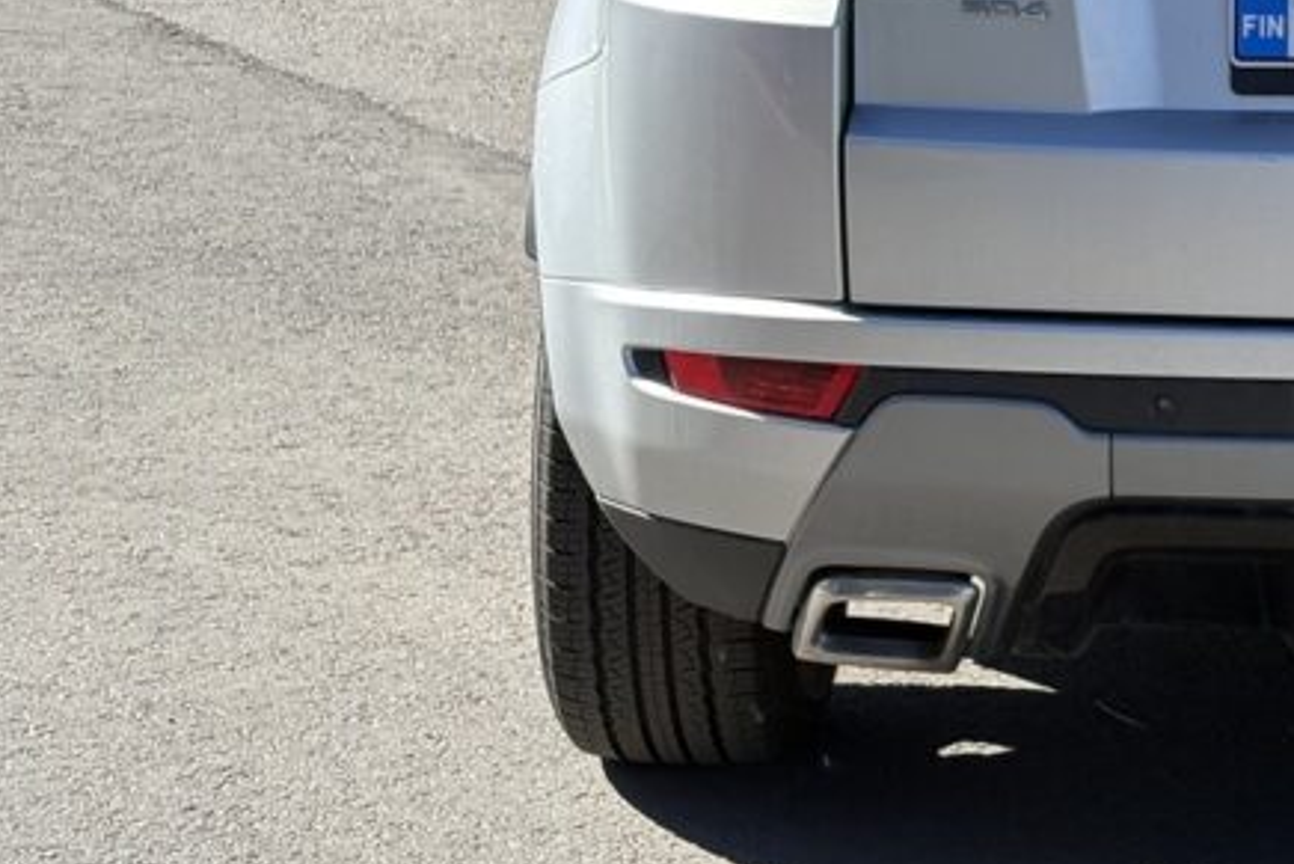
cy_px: 125
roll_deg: +0.1
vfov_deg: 10.8
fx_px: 4566
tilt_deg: -10.6
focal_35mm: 127
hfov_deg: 15.6
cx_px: 1496
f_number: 1.6
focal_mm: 5.96
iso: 50
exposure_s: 1/1517
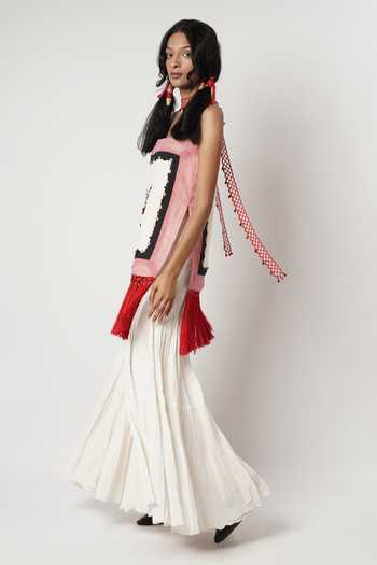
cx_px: 188
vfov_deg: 39.3
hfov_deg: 26.8
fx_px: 792
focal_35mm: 50
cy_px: 282
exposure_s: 1/200
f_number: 5.6
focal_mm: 50.4
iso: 100
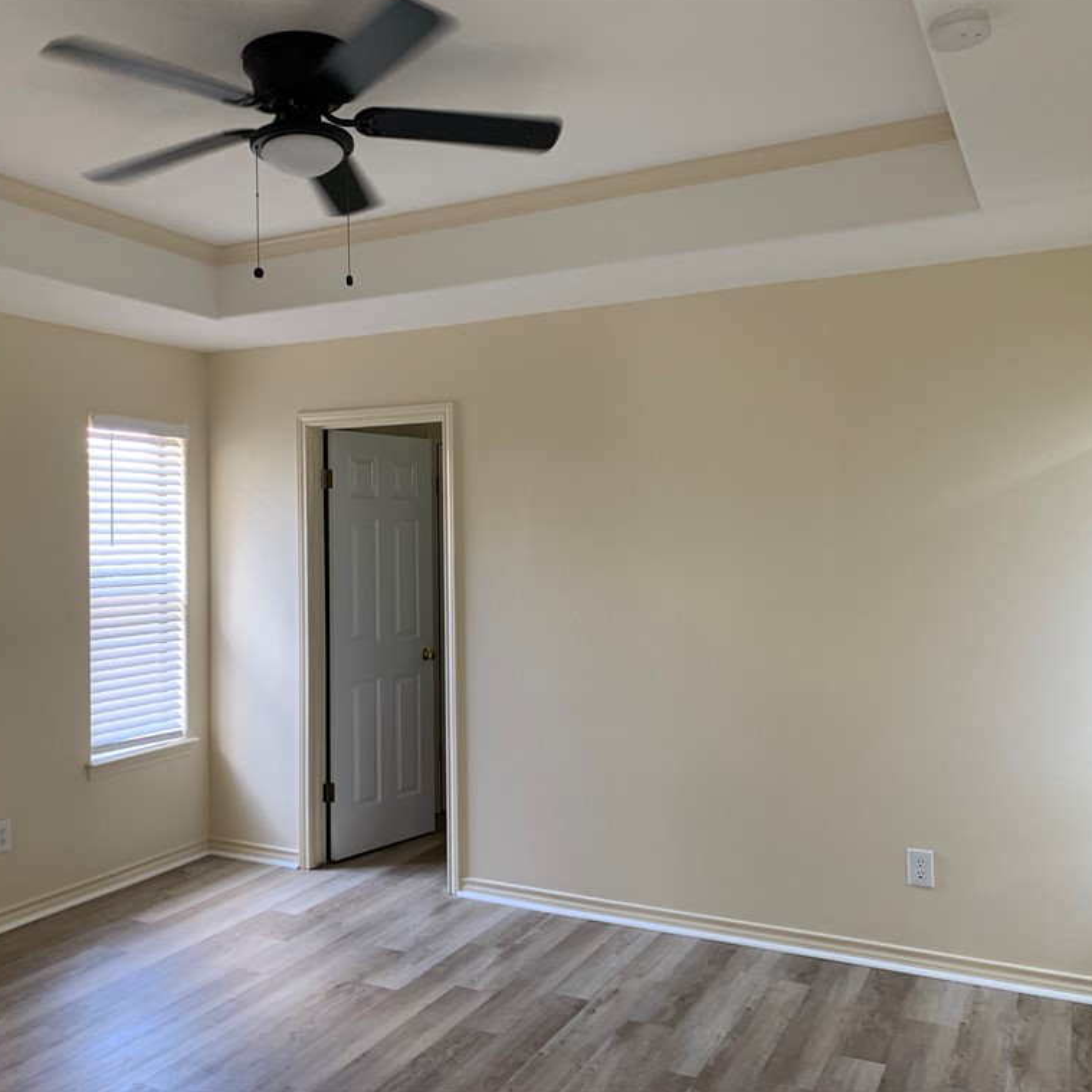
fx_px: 1106
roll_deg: +1.0
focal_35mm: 31
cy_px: 542
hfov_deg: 52.2
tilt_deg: +0.4
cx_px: 443
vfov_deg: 52.5
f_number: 1.8
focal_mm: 4.25
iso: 125
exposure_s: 1/60
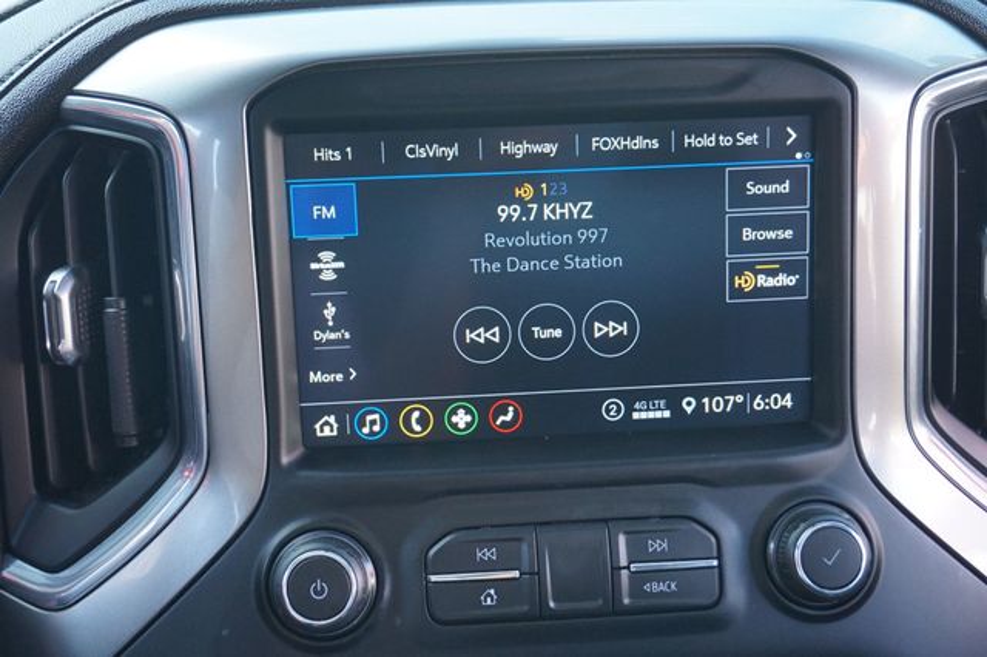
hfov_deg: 46.4
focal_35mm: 42
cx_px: 494
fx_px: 1151
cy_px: 328
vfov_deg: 31.9
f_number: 4.5
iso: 500
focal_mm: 28
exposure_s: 1/60
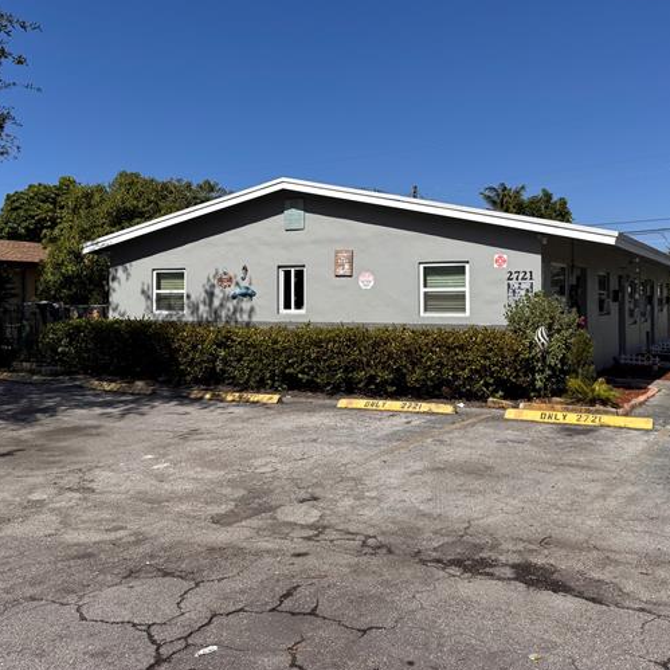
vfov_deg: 48.2
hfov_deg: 48.4
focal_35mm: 34
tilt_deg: +1.8
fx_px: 745
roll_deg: -0.1
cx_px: 357
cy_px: 274
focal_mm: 6.76
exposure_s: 1/7092
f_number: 1.78
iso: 80
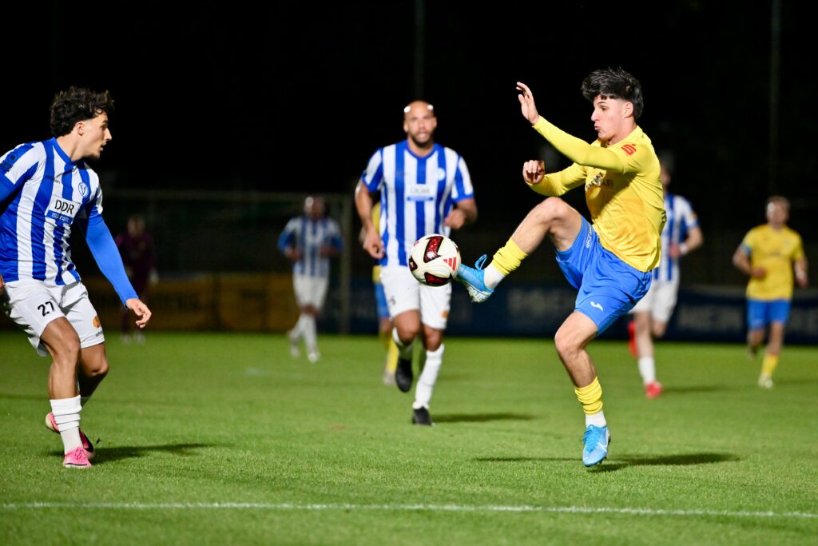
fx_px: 4545
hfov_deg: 10.3
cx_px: 409
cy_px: 273
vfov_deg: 6.9
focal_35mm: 200
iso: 3200
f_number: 2.8
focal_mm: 200
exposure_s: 1/1600
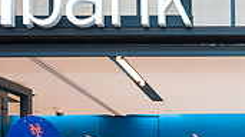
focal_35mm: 85
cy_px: 211
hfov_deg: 22.8
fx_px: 552
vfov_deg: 13.3
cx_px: 301
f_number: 4
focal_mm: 24
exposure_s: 1/200
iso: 800
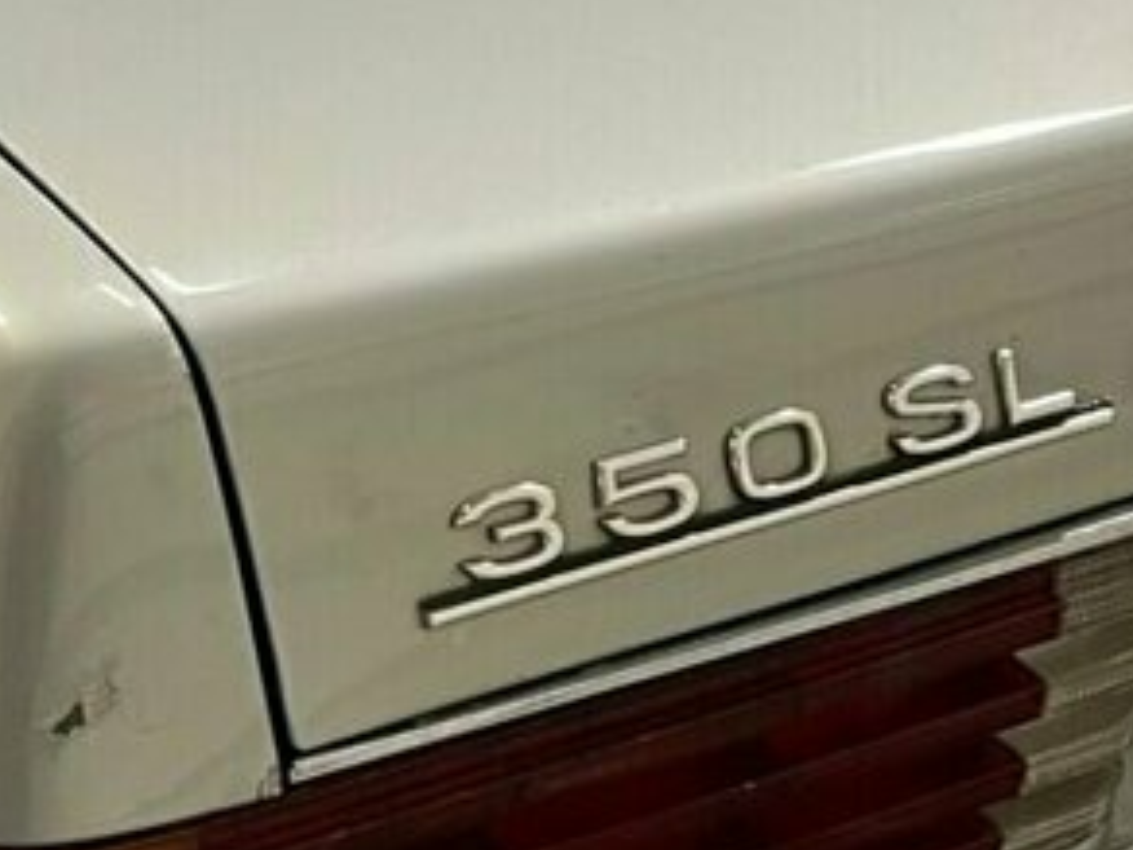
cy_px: 101
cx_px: 446
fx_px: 3502
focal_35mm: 107
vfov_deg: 13.7
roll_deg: -0.9
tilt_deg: -24.2
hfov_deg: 18.4
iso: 200
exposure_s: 1/60
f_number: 1.6
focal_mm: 5.1
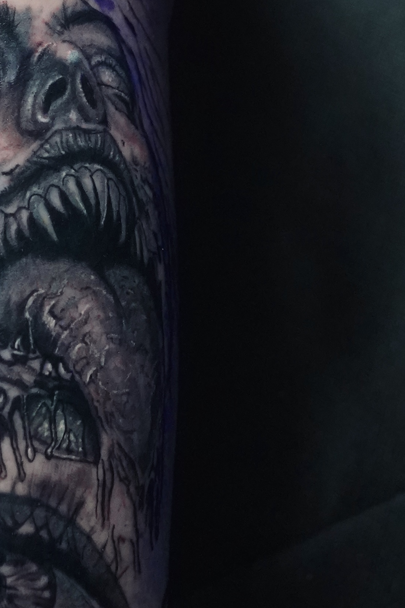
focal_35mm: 127
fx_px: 2144
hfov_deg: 10.8
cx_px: 115
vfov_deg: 16.0
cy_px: 97
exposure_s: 1/160
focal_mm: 35
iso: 10000
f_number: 4
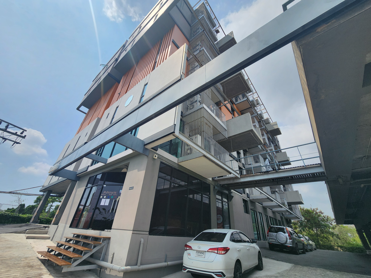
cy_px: 139
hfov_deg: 106.2
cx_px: 186
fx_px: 139
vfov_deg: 89.9
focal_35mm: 13
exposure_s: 1/3913
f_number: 2.2
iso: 50
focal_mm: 2.2
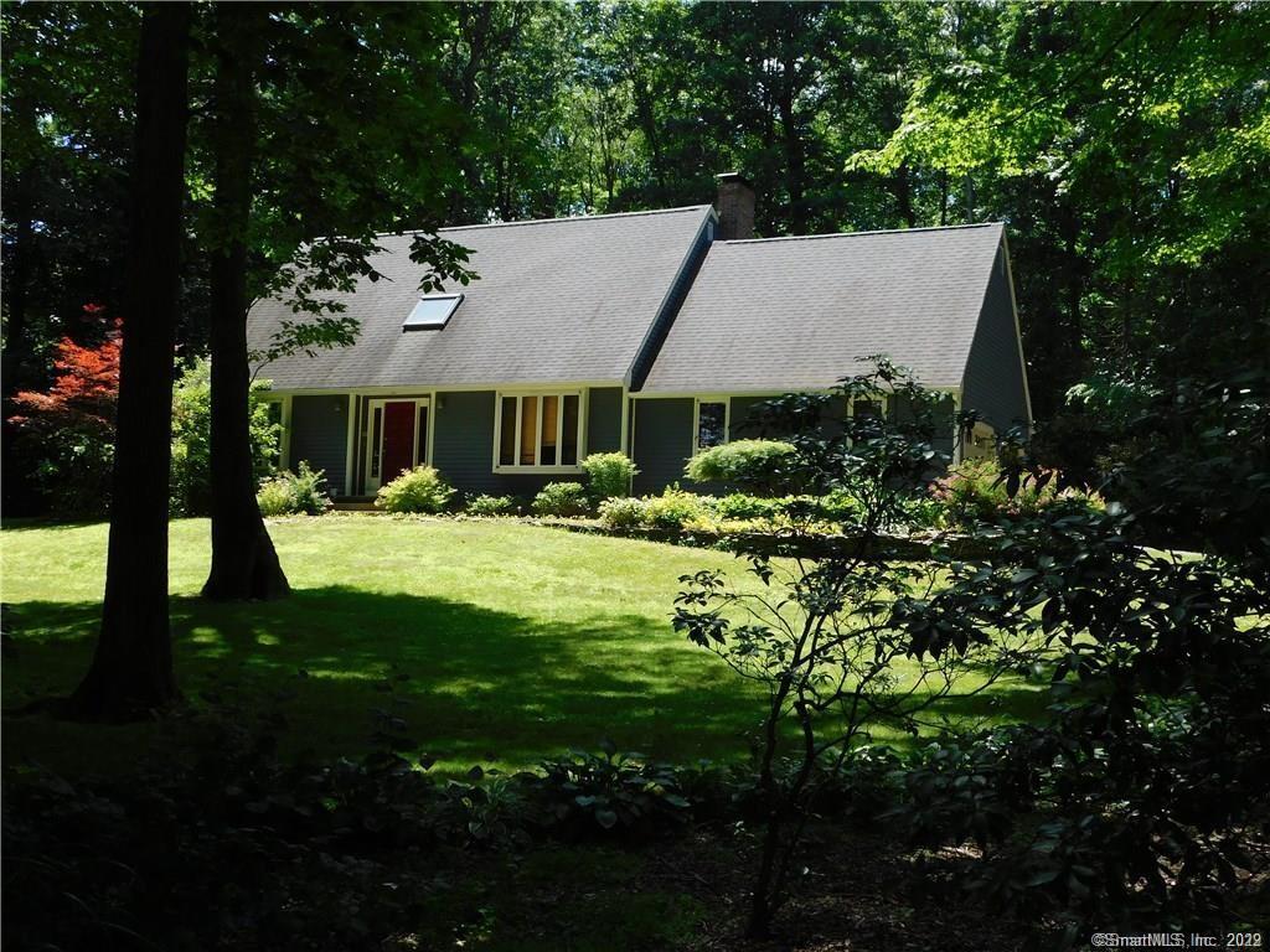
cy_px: 476
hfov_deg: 46.8
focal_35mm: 40
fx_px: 1468
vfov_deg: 36.0
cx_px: 635
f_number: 3.6
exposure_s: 1/400
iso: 125
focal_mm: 7.1
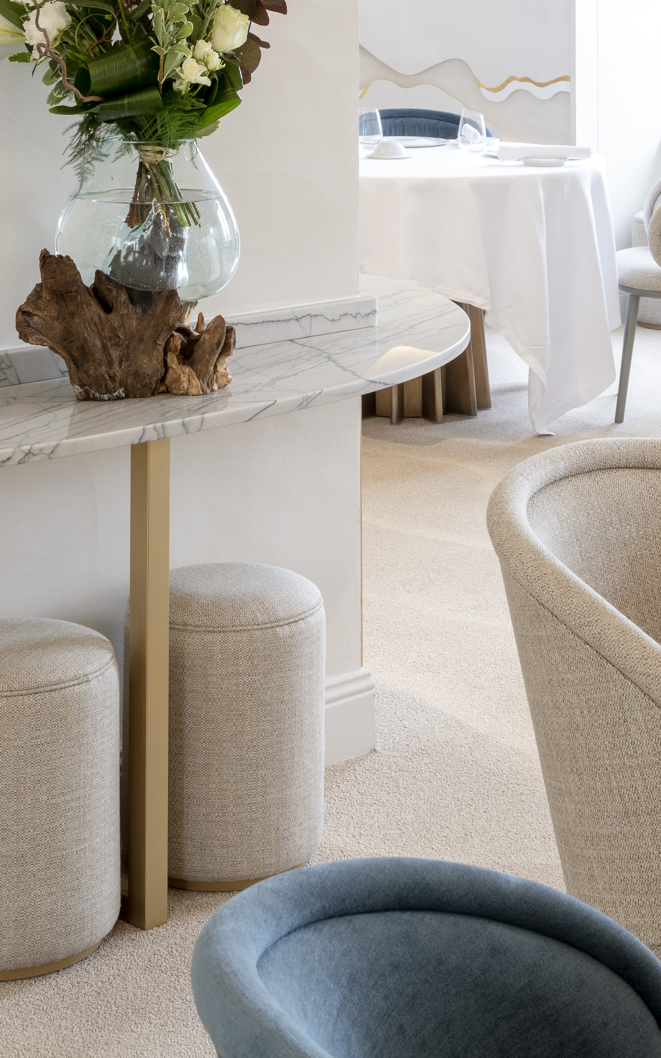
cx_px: 498
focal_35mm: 77
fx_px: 2227
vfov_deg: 25.1
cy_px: -51
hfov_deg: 16.8
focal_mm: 30.5
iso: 100
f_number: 11
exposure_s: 1/1.67
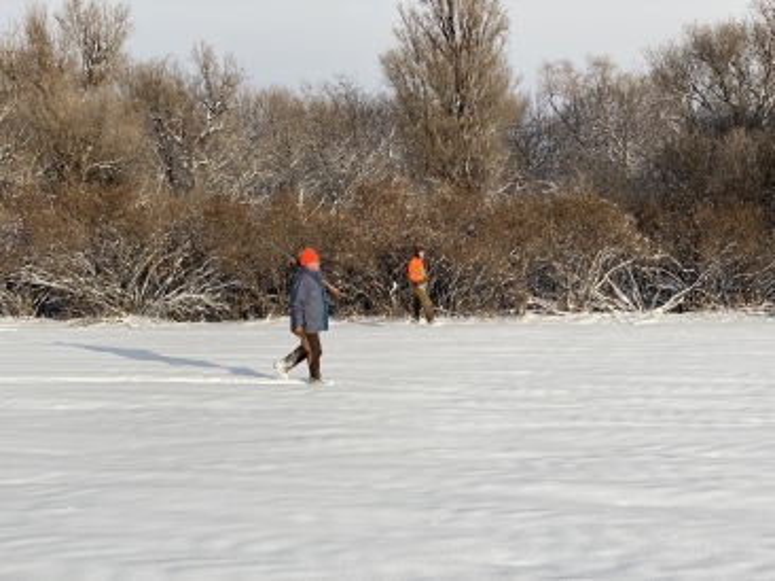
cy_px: 290
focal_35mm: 52
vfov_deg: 28.0
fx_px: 1163
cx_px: 388
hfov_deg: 36.8
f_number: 2
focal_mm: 6
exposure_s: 1/2994
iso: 20
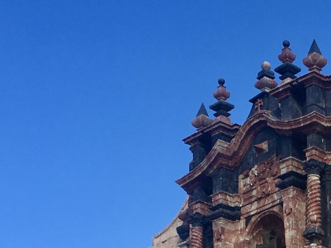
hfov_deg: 17.7
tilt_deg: +19.3
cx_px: 416
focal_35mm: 105
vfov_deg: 13.6
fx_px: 1004
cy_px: 318
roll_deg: +0.8
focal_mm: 4.15
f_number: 2.2
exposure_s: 1/962
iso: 25
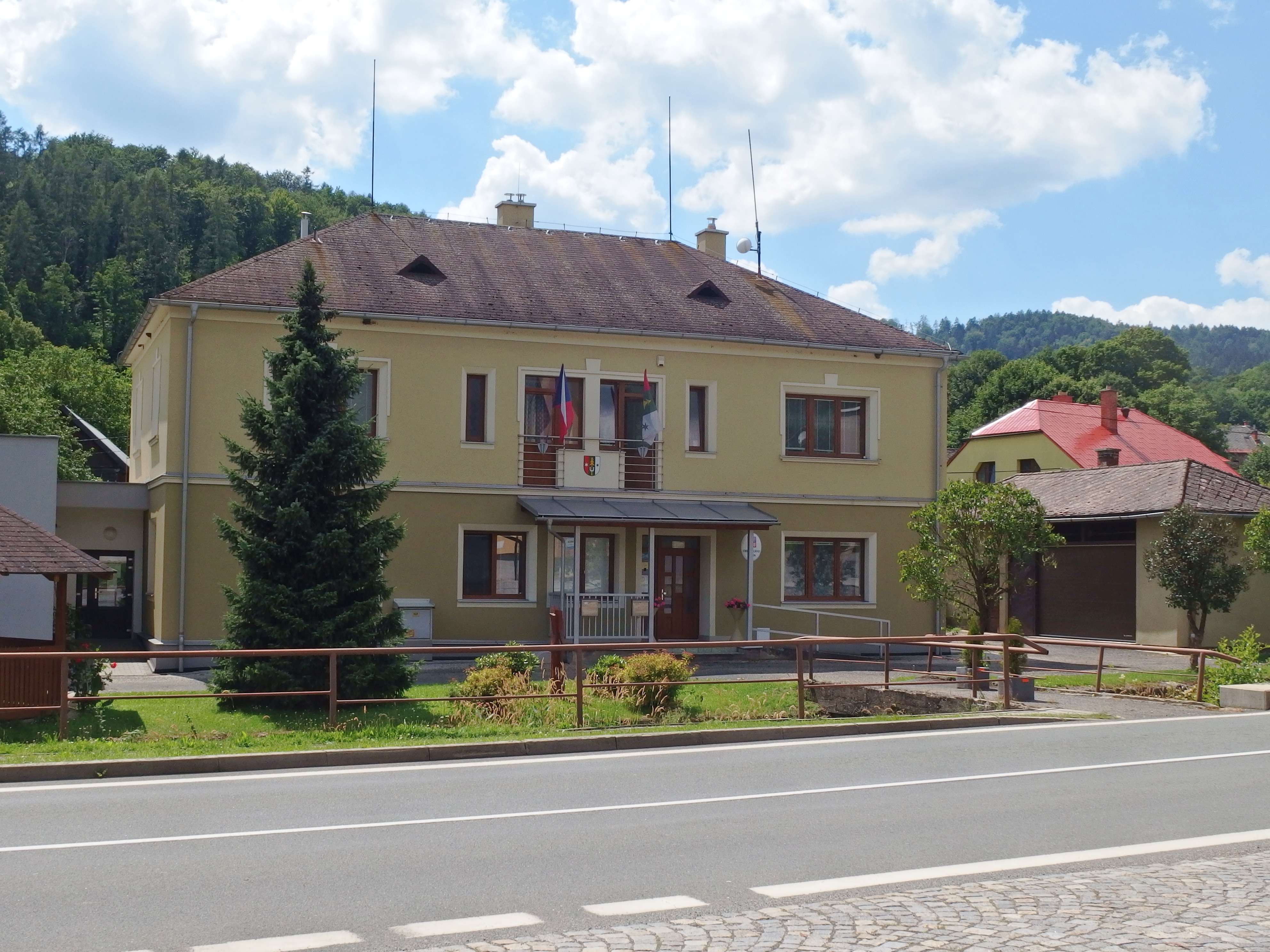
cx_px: 635
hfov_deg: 41.2
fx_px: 1688
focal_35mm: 46
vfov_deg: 31.5
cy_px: 476
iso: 100
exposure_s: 1/800
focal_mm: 8.3
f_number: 5.6
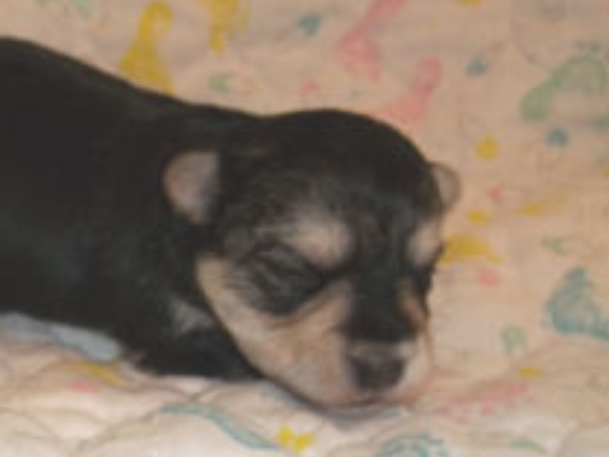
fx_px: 1003
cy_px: 319
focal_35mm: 57
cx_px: 100
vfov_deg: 25.5
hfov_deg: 32.6
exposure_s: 1/30
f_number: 3.3
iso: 64
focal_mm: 5.9
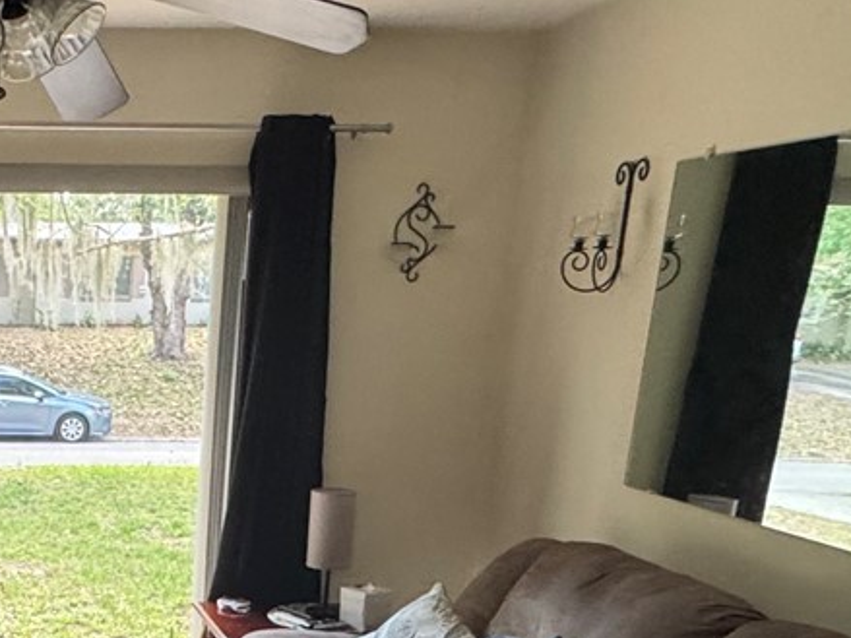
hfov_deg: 33.2
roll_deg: -0.2
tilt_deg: -17.6
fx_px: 1253
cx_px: -62
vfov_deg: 27.0
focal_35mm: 51
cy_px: 634
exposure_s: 1/120
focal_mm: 2.22
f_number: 2.2
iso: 320
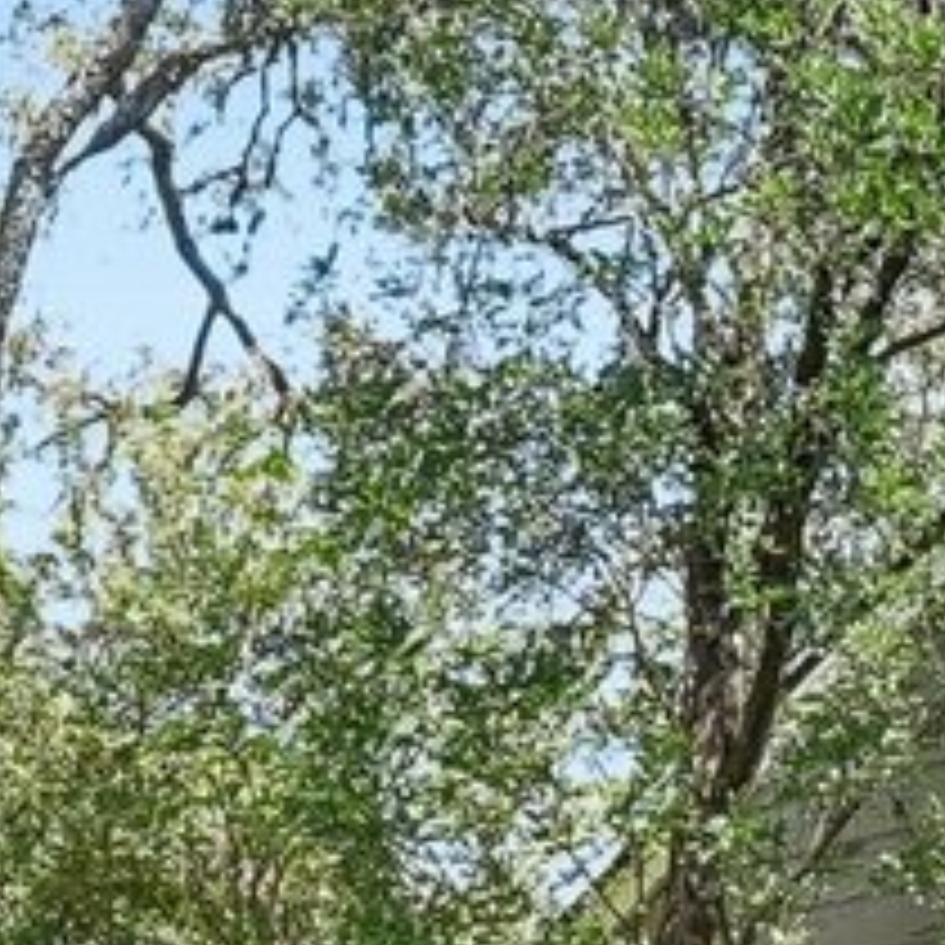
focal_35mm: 105
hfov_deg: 15.5
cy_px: 1544
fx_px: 3243
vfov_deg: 15.0
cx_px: 1336
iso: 400
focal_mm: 16
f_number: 8
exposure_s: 1/50
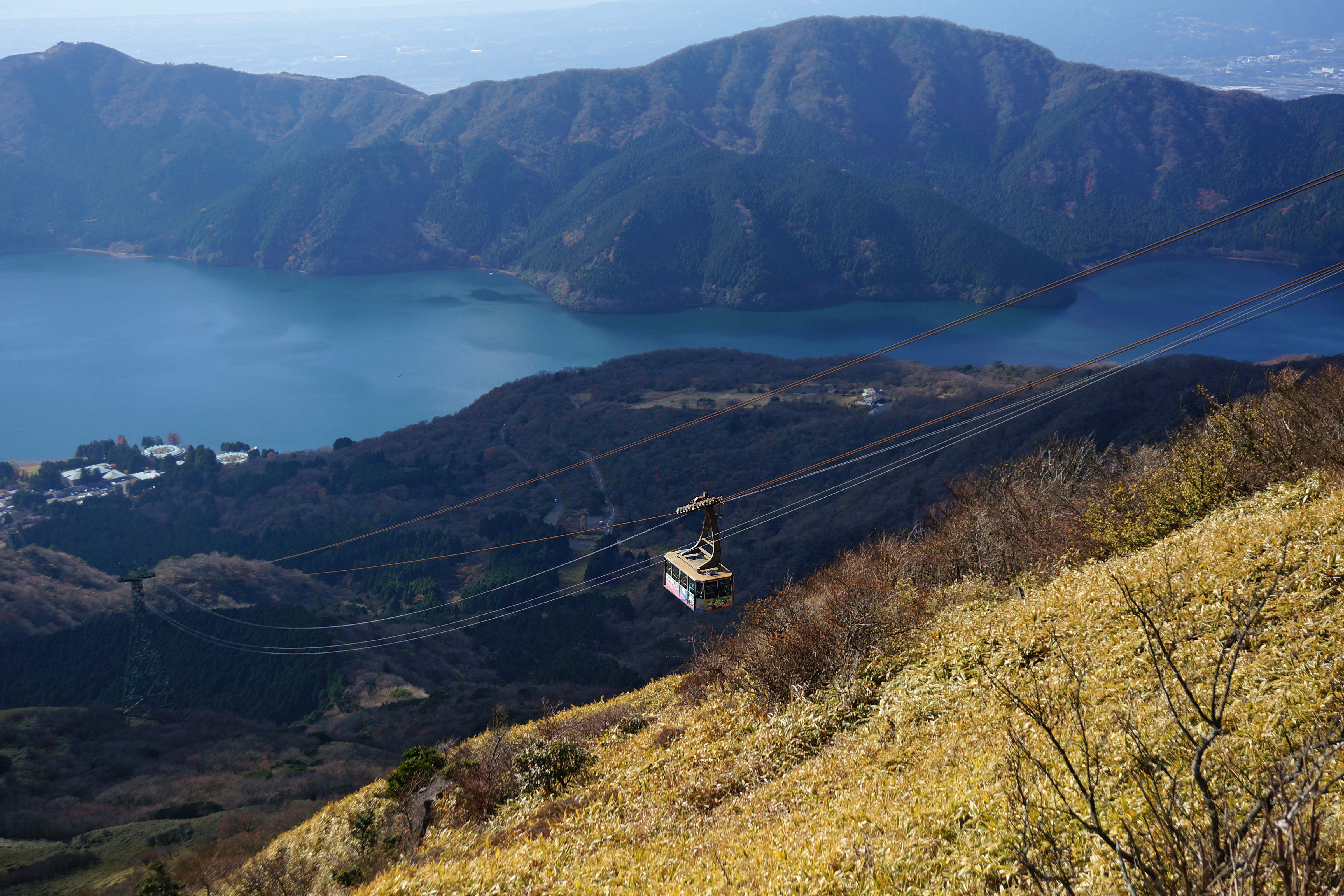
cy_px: 448
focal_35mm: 42
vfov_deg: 31.9
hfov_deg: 46.4
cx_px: 672
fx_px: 1568
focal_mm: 28
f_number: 4.5
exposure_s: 1/800
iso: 100
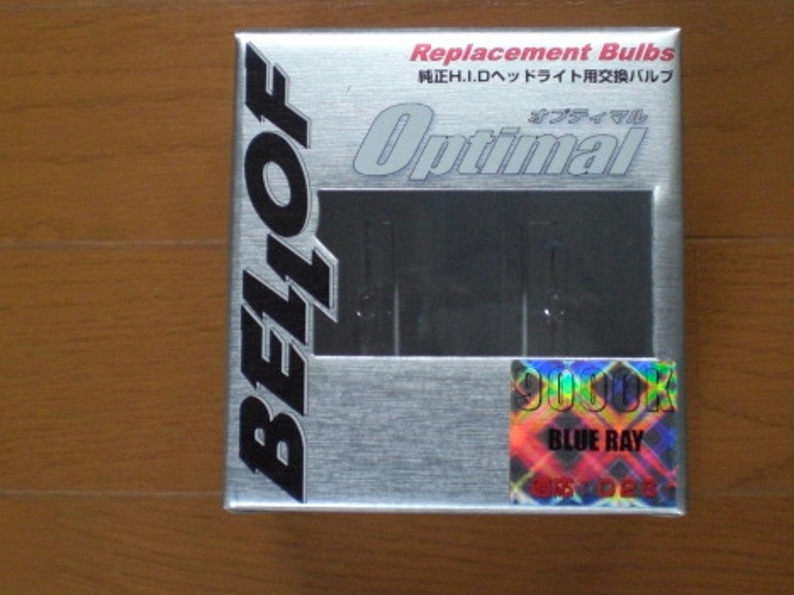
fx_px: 1193
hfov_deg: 36.8
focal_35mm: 52
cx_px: 421
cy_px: 256
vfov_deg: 28.0
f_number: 3.1
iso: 400
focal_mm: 6.3
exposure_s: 1/500
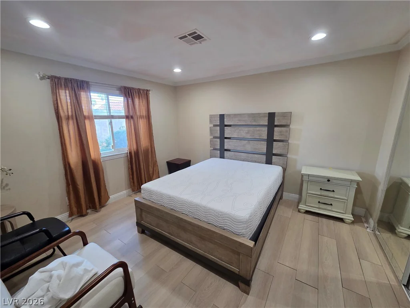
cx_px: 205
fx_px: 154
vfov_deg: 89.9
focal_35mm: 13
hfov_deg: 106.2
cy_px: 154
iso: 160
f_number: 2.2
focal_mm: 2.2
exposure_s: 1/60
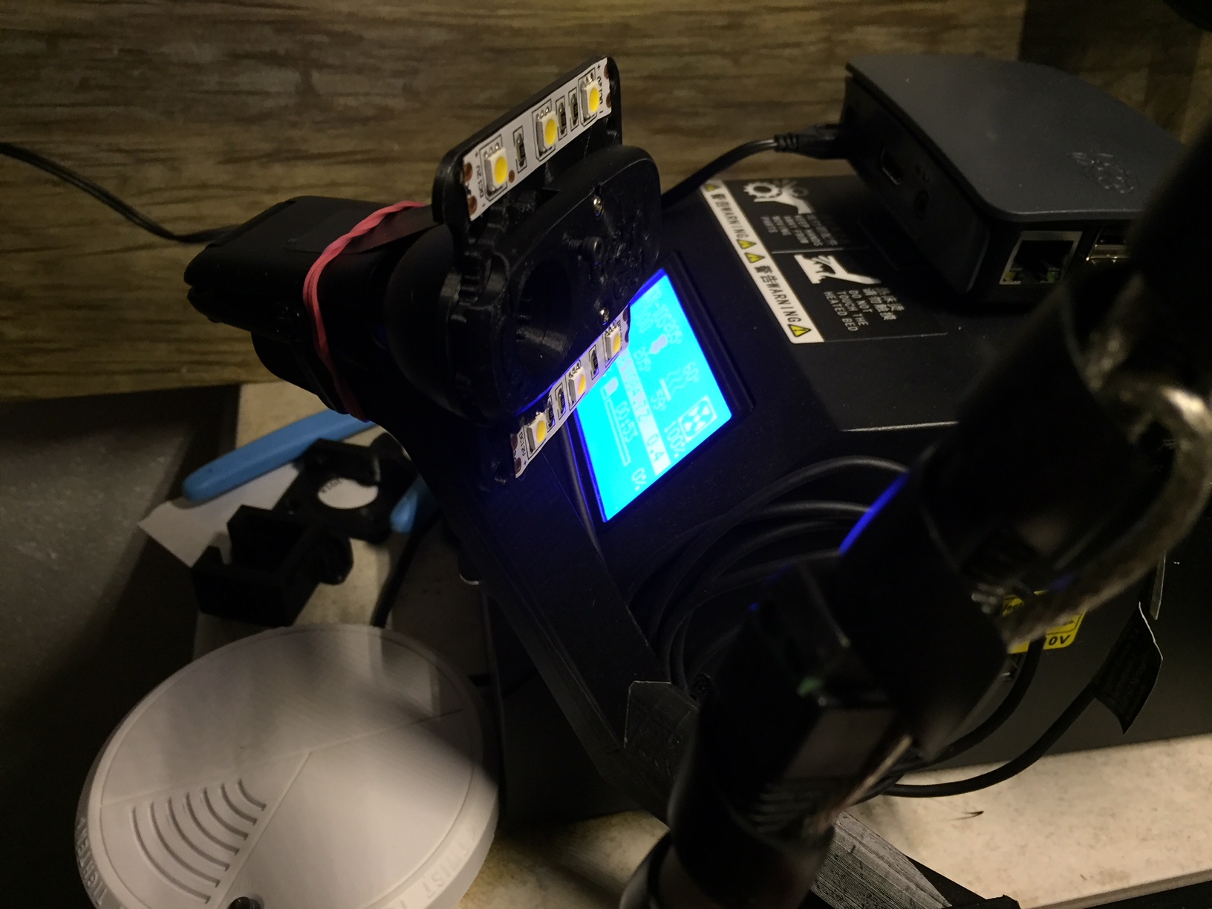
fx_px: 1015
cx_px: 606
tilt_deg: -36.7
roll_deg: -2.4
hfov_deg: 61.7
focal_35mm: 29
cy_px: 454
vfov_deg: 48.2
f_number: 2.2
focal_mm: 4.15
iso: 160
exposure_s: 1/33
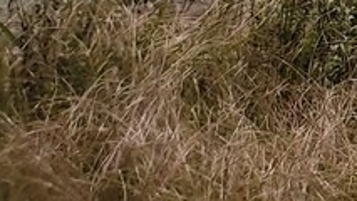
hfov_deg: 9.8
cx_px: 1058
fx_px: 1610
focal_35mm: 170
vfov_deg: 6.0
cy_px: -595
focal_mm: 4.74
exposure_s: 1/4333
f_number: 1.79
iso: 100
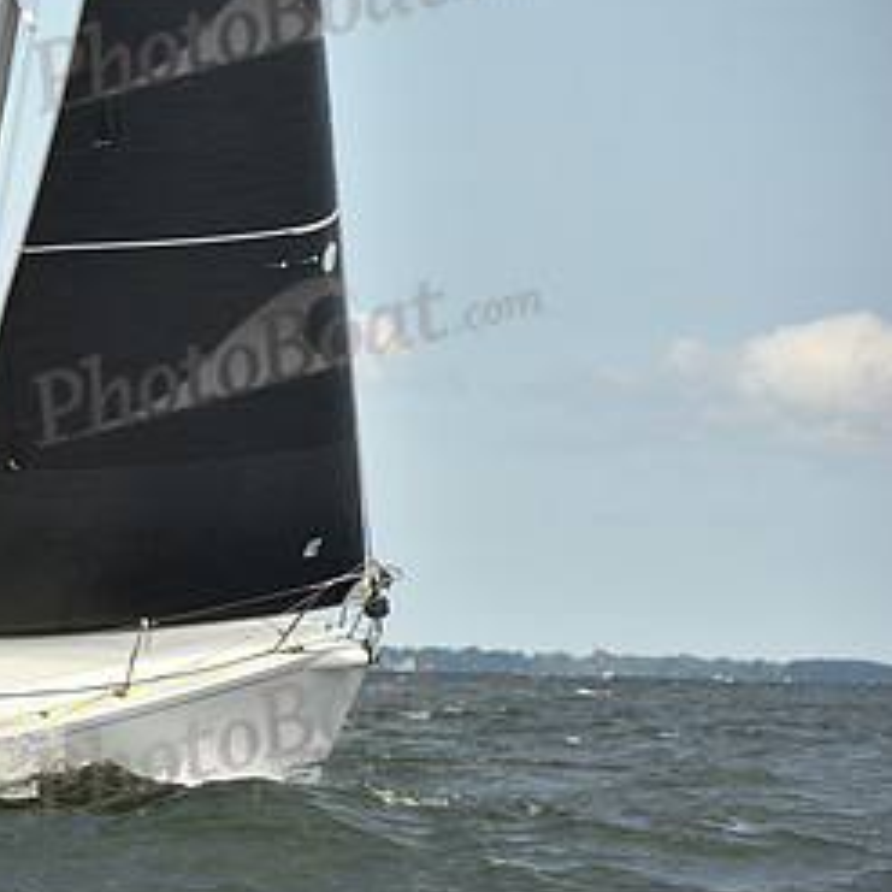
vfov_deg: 5.0
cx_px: -152
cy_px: 590
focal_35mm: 350
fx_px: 10204
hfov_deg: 5.0
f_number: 8
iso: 250
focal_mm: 175
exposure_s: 1/800
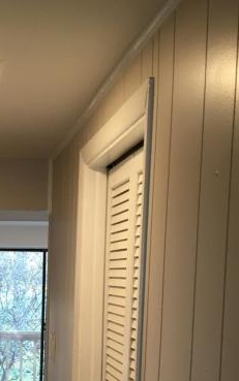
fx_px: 666
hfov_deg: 19.2
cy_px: 363
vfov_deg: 30.2
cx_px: -43
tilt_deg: -6.8
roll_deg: -2.3
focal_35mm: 64
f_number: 2.2
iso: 40
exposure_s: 1/15
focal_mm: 4.15
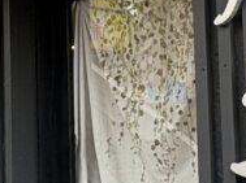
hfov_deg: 19.9
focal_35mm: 95
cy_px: 109
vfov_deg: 15.5
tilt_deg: +5.0
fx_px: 674
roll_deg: -2.8
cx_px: -16
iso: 64
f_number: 2.2
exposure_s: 1/99
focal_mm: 2.22
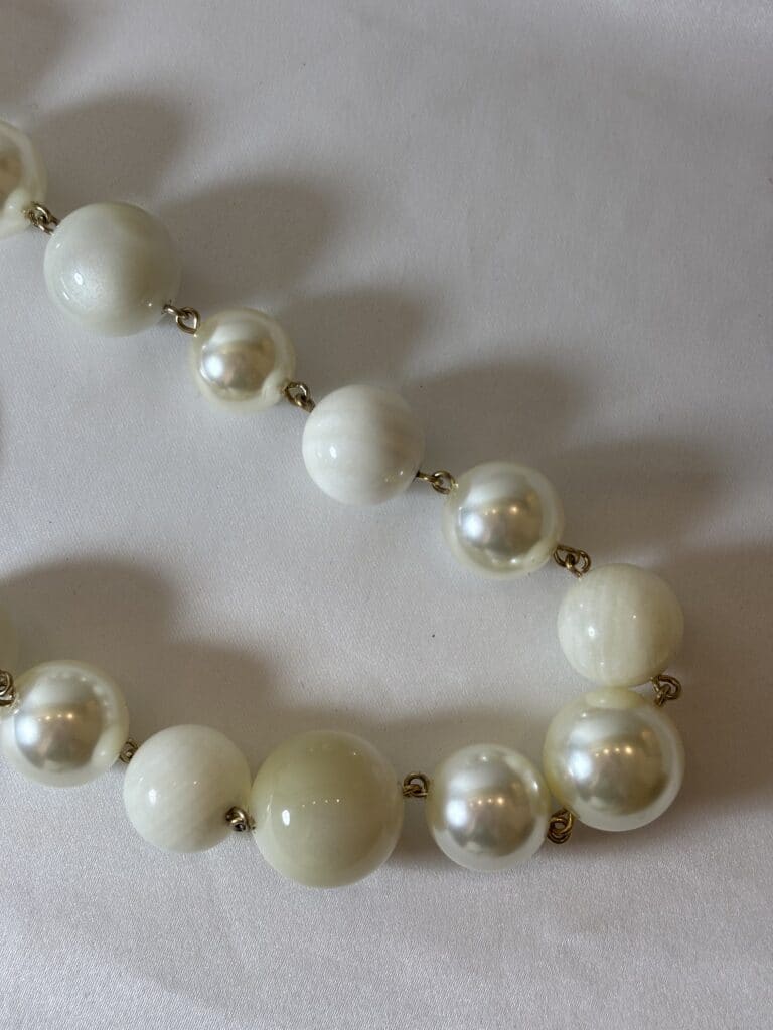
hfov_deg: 28.0
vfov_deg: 36.8
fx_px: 1548
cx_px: 386
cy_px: 515
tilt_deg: -81.3
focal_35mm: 52
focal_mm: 5.96
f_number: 1.6
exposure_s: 1/155
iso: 32
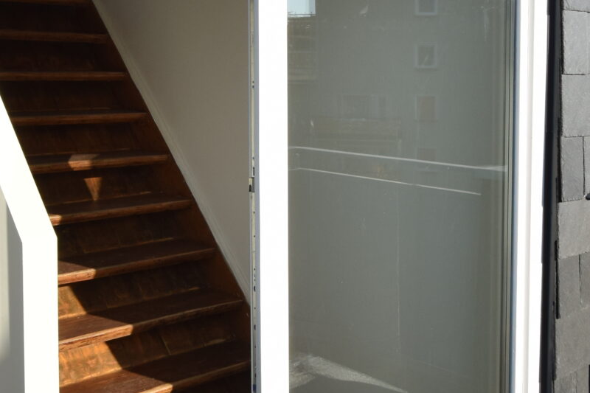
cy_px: 87
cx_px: 342
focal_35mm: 48
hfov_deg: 41.0
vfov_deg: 27.6
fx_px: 786
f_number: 9
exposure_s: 1/320
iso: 200
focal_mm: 10
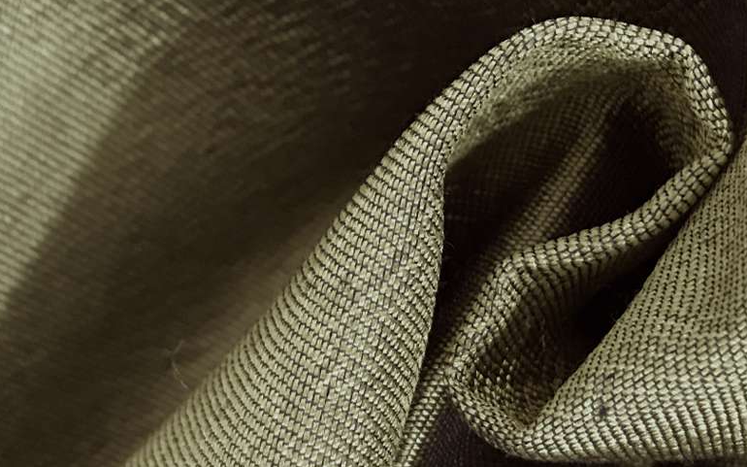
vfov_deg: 17.6
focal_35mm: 74
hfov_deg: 27.7
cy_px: 290
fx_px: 1506
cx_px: 476
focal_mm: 3.99
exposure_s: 1/9
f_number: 1.8
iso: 100
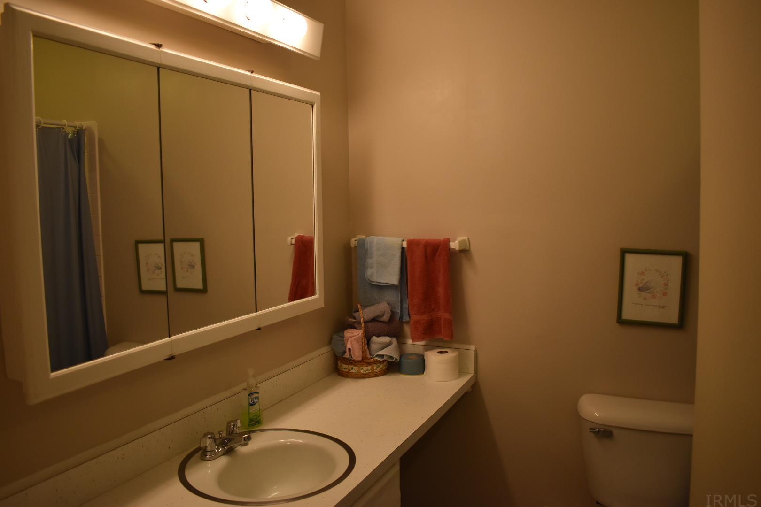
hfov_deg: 67.4
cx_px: 380
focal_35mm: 27
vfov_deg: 47.9
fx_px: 571
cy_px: 254
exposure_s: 1/125
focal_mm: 18
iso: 900
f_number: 3.5
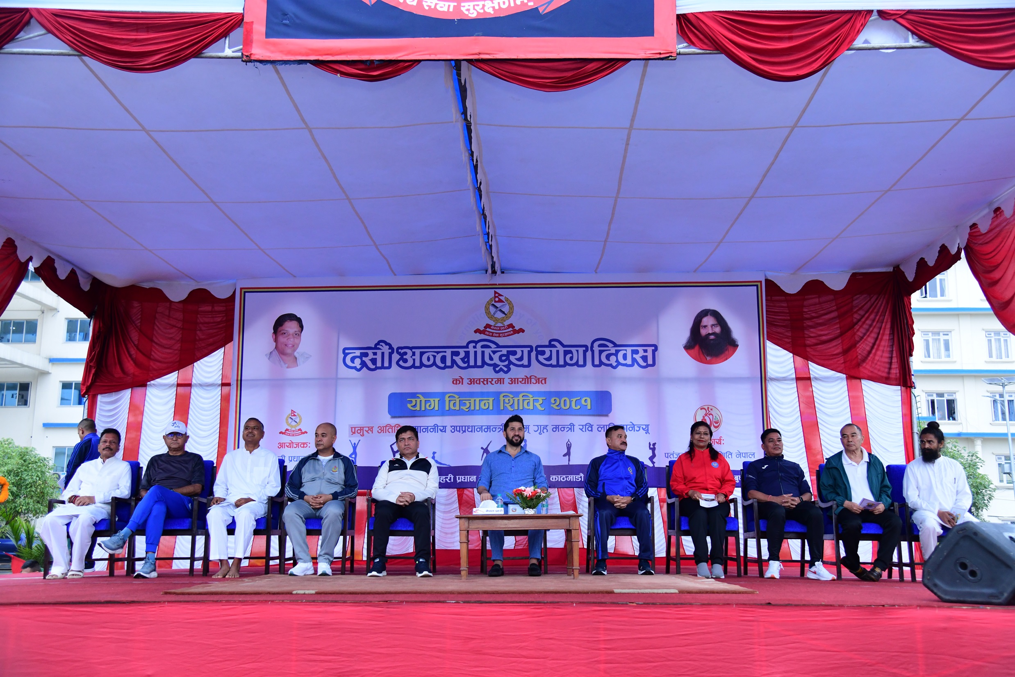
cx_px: 508
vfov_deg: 37.9
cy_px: 338
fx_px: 987
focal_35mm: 35
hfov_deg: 54.4
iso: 1600
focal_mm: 35
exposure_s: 1/125
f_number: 4
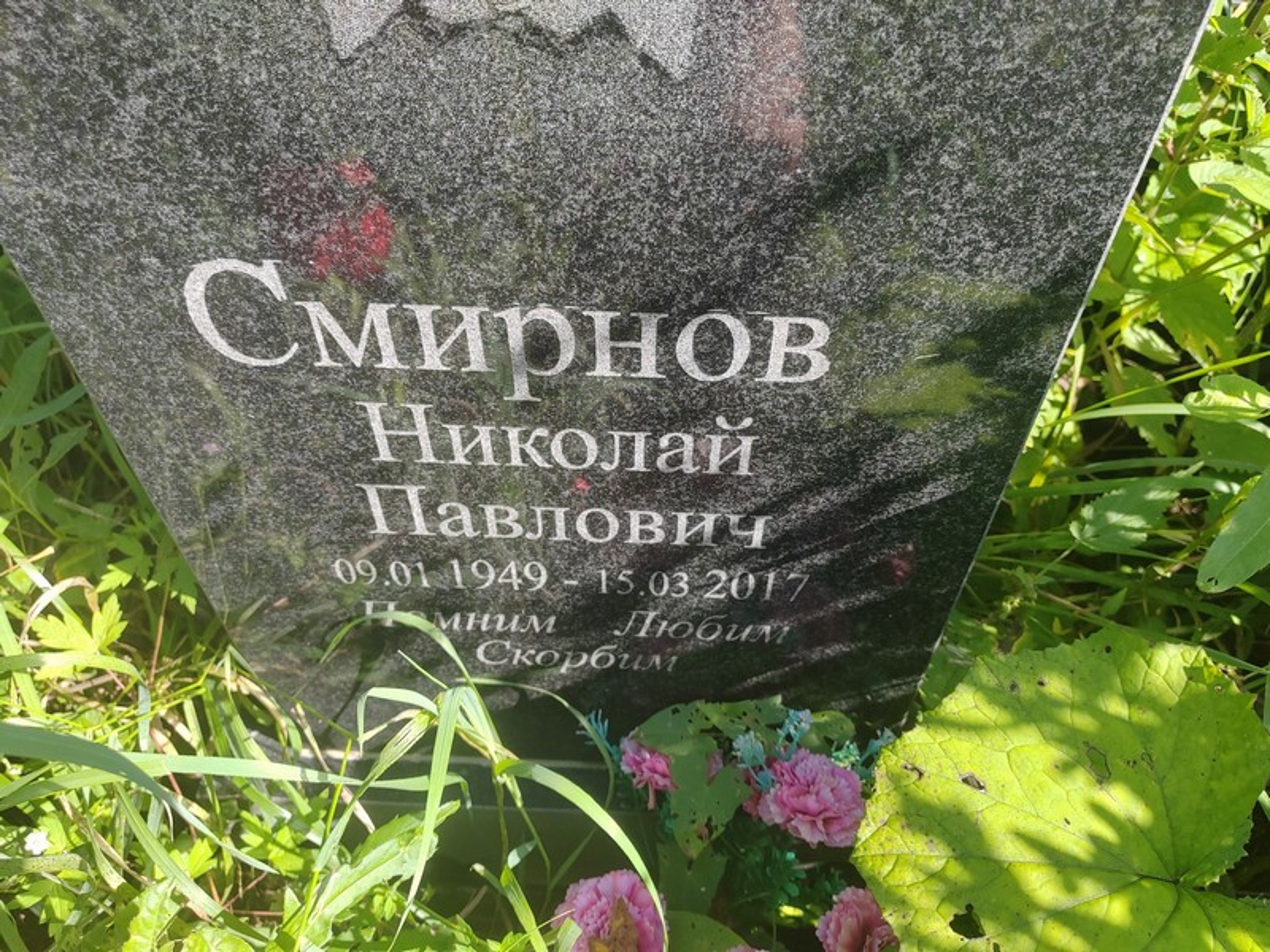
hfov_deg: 65.3
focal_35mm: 27
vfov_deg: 51.4
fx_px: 991
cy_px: 476
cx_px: 635
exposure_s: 1/490
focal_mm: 5.52
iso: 100
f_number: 1.9
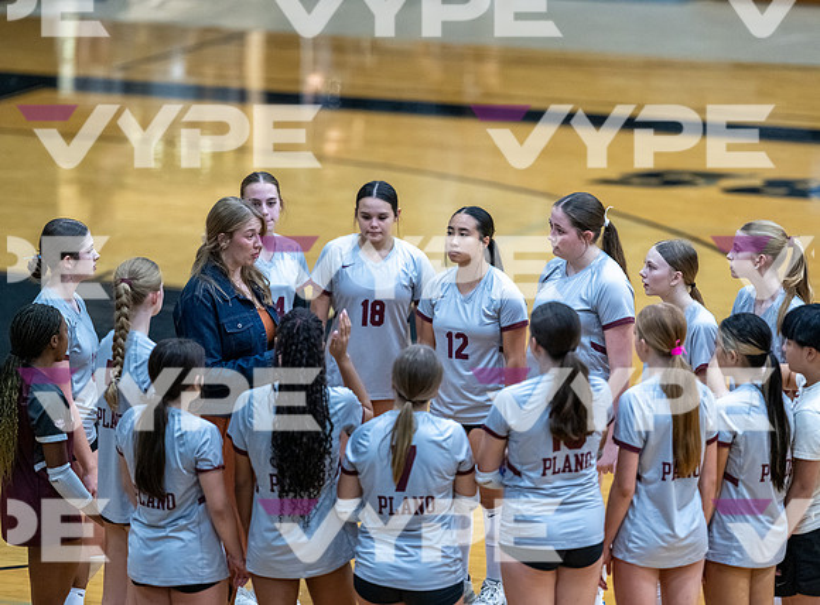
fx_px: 5045
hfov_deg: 9.3
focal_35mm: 214
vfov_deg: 6.9
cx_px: 440
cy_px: 302
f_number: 2
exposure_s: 1/1600
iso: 3200
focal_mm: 200
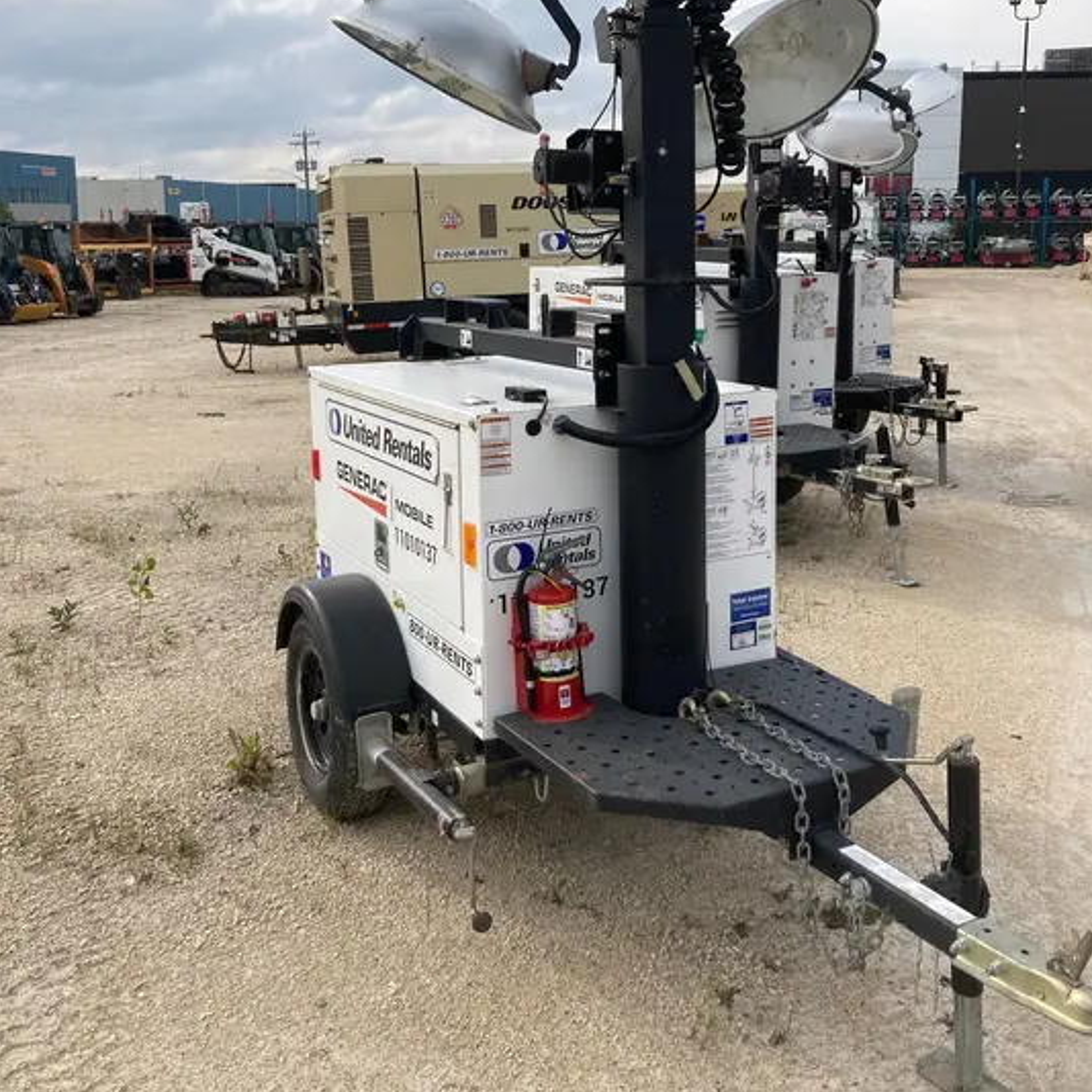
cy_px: 422
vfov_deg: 48.1
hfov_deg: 48.4
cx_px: 560
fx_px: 1213
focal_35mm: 34
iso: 20
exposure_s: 1/1715
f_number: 1.8
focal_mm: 3.99
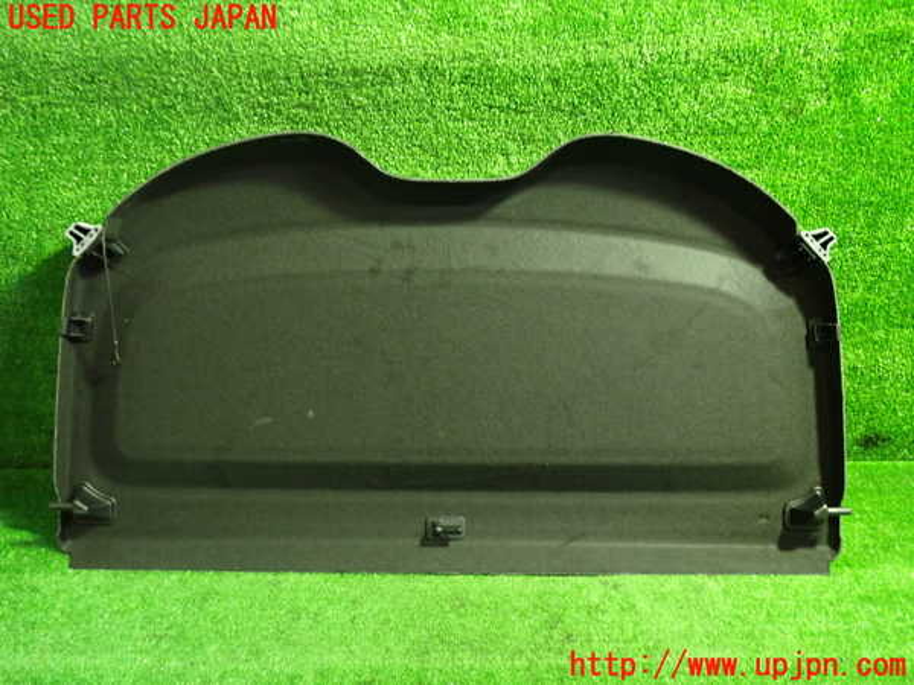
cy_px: 342
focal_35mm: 30
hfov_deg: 60.0
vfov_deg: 46.8
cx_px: 457
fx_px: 792
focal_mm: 5.4
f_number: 2.3
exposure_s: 1/30
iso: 800
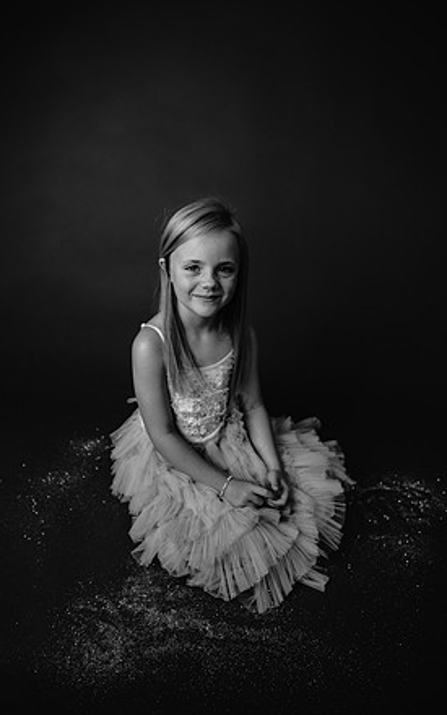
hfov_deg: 49.3
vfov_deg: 72.5
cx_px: 213
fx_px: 487
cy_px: 364
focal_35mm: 25
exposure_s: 1/160
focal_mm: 24
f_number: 2.8
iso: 100
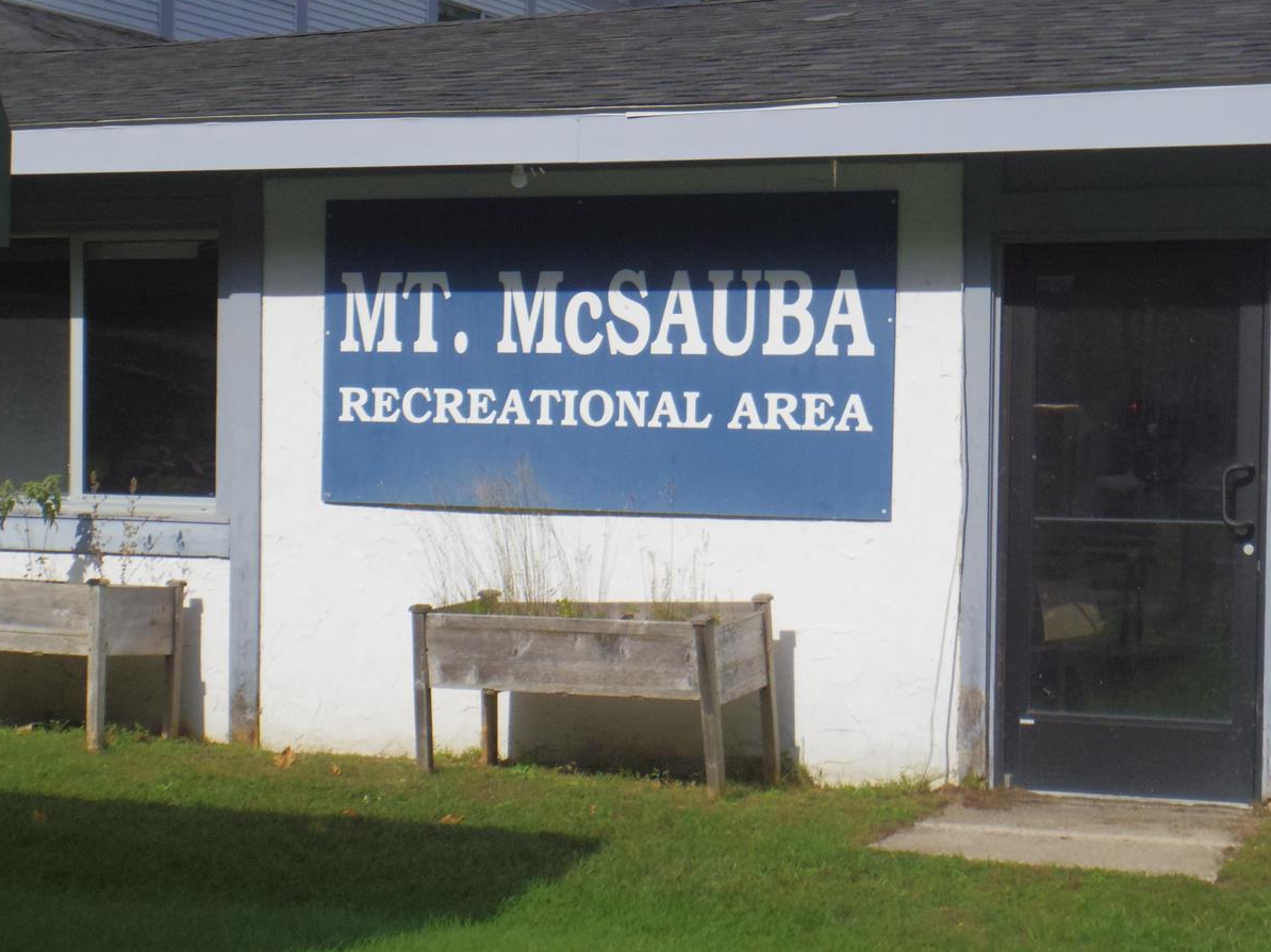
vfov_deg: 19.9
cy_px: 484
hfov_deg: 26.3
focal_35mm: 74
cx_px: 624
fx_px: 2717
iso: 800
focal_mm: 15
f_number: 5
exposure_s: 1/2000
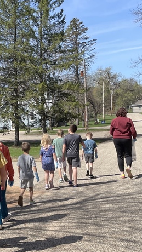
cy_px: 156
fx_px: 421
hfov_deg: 18.0
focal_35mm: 63
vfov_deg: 33.2
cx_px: -37
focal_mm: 4.2
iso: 32
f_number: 1.6
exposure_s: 1/2451
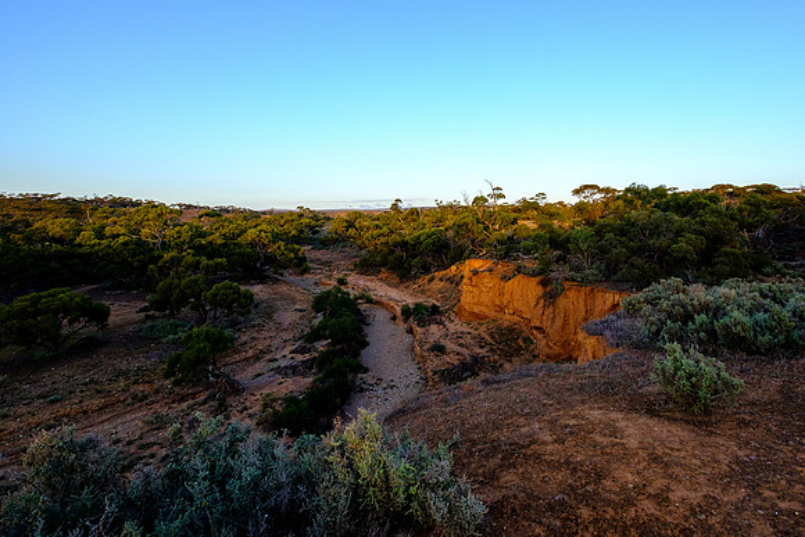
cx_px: 475
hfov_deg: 90.0
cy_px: 220
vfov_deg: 67.7
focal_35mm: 18
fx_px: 396
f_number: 5.6
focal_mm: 10
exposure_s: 1/320
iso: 500
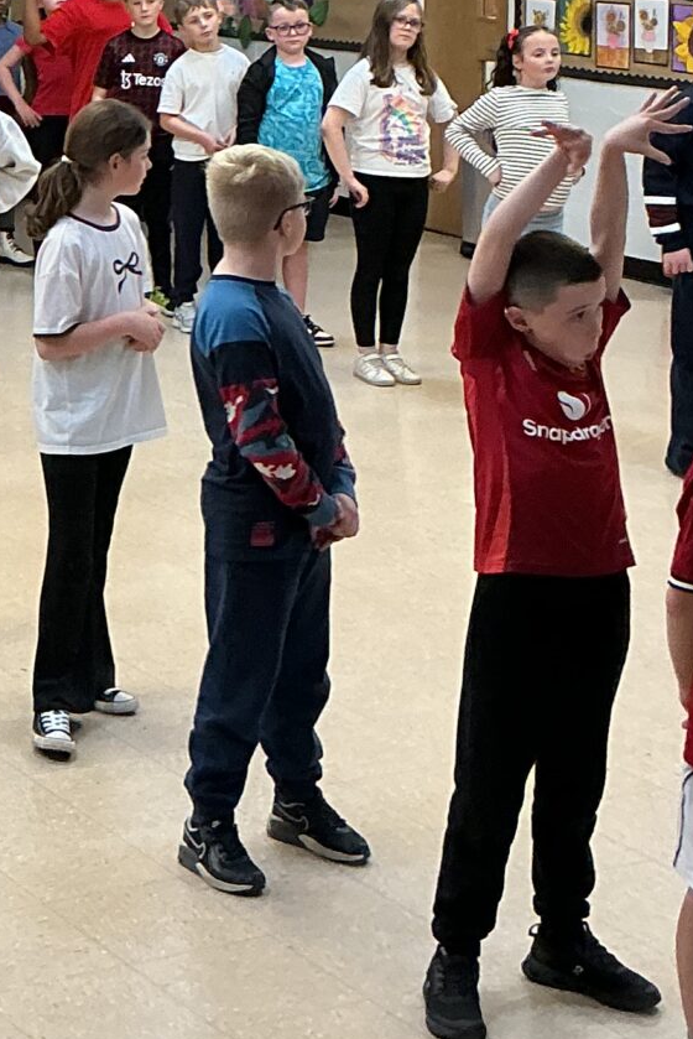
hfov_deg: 14.4
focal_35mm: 92
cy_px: 5
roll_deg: -0.6
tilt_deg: -3.6
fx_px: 2654
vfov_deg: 21.4
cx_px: -132
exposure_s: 1/50
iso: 80
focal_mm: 3
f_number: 1.8
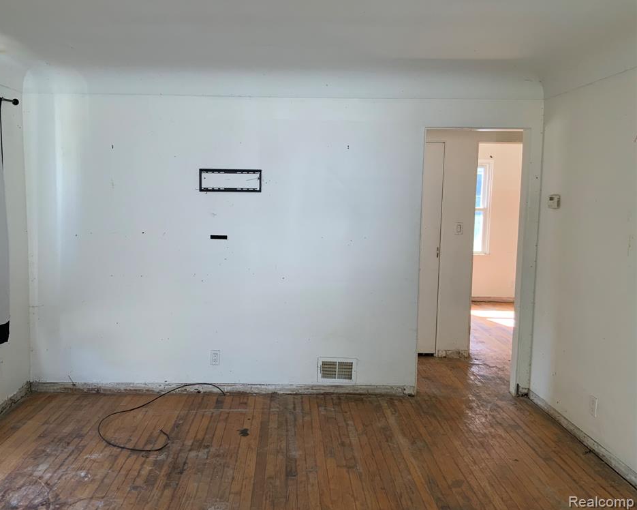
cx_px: 289
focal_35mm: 31
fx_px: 584
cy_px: 251
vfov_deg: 47.1
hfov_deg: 57.1
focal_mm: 3
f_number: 1.8
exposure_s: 1/120
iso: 64
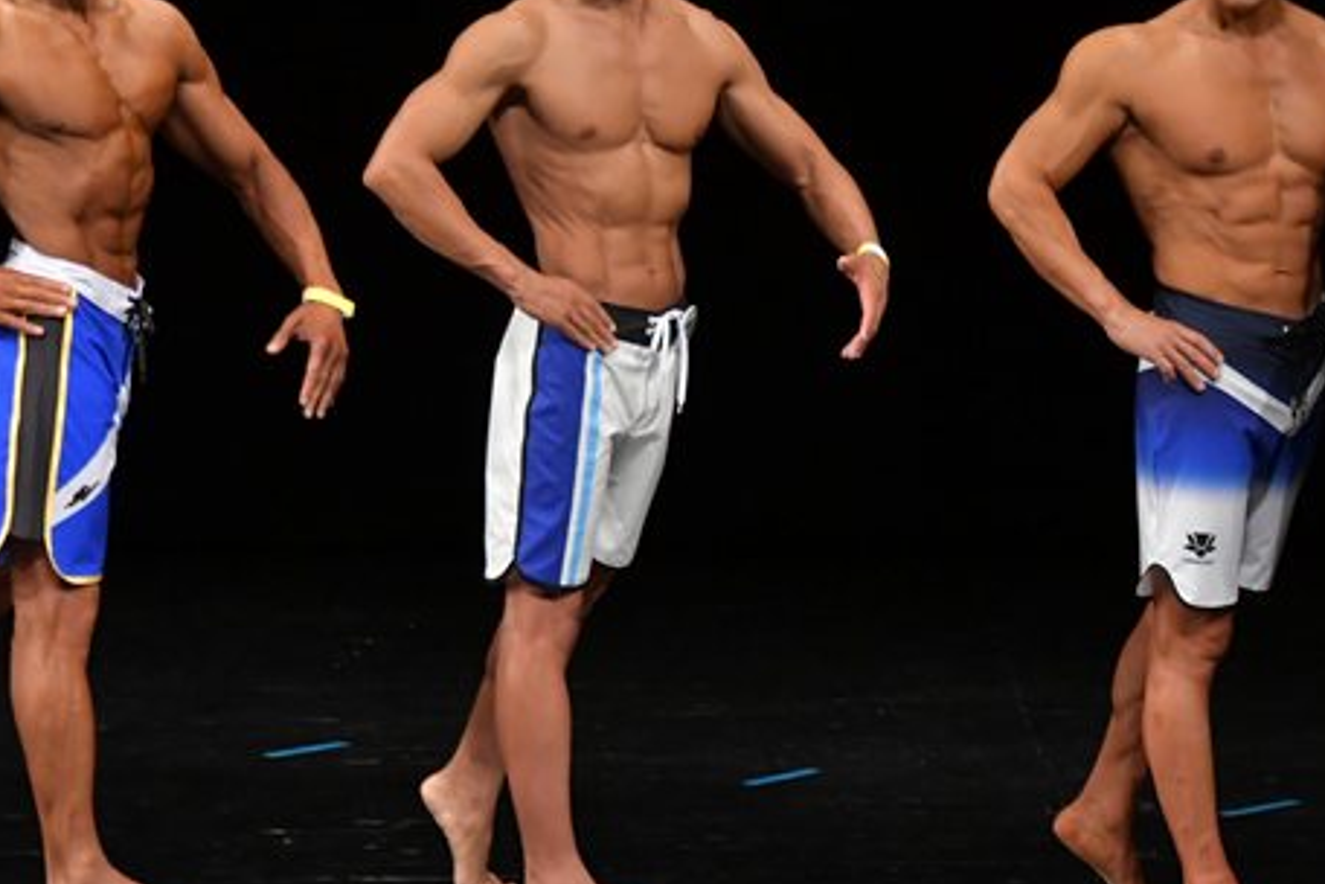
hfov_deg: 5.0
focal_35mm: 408
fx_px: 15015
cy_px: 355
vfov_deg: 3.4
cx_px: 1048
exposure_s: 1/400
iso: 3200
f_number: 5.6
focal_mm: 160
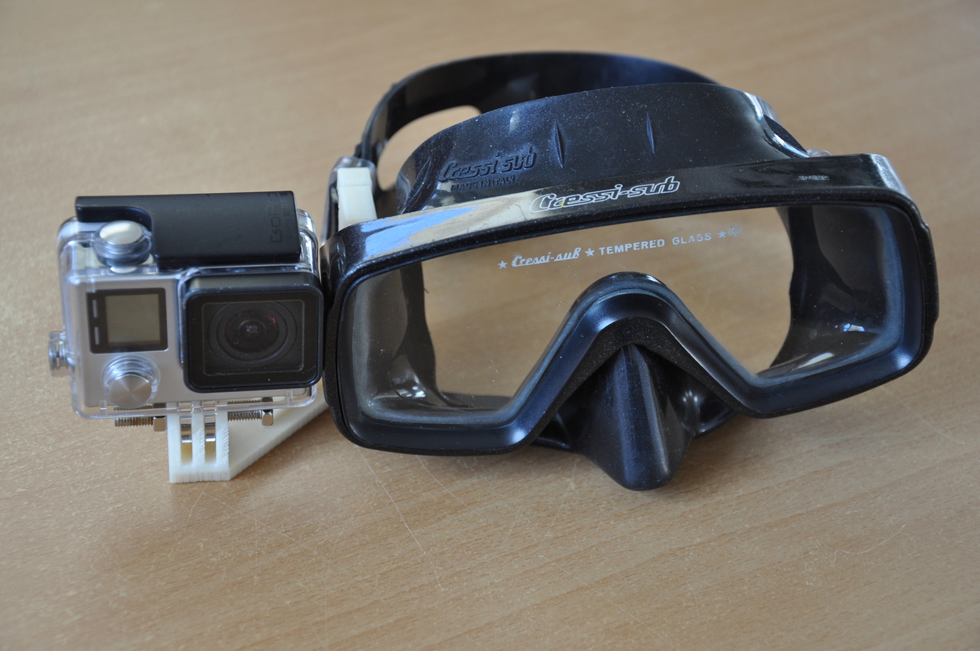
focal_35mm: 75
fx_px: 2039
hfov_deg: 27.0
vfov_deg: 18.1
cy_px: 326
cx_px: 490
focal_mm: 50
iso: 400
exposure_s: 1/80
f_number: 5
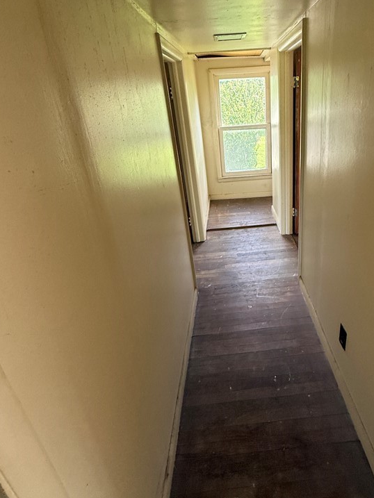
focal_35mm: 20
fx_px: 288
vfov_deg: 81.1
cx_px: 234
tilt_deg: -20.7
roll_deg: +6.0
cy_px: 208
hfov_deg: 65.0
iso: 160
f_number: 2.2
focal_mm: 2.22
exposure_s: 1/99
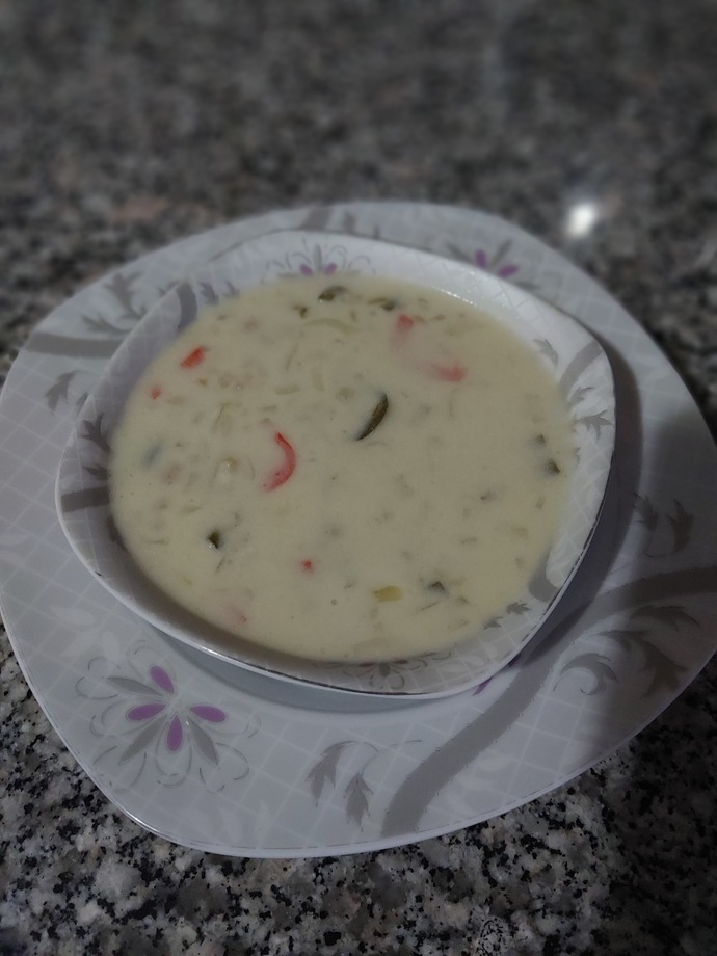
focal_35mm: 30
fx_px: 829
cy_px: 478
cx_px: 358
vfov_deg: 60.0
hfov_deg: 46.8
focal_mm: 4.6
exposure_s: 1/25
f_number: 1.8
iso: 250
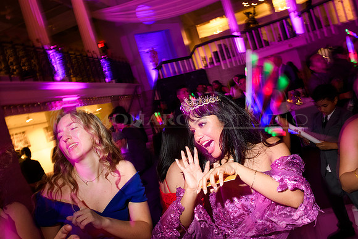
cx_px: 179
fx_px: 278
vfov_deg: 46.4
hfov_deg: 65.5
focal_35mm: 28
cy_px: 120
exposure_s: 1/10
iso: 1600
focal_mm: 28
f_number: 7.1
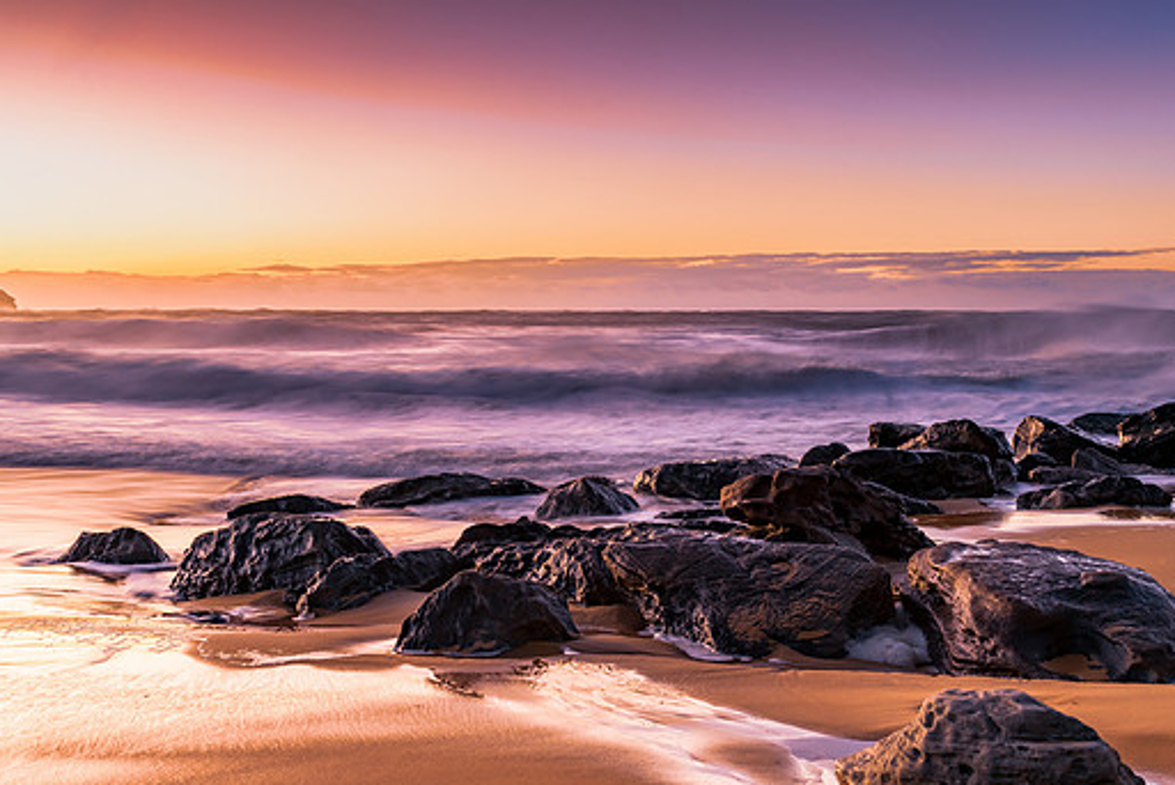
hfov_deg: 42.6
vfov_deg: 29.3
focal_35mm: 46
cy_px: 419
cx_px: 663
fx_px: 1502
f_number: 8
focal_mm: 40
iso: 250
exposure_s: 1.3
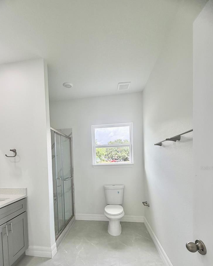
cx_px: 90
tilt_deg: -1.8
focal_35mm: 18
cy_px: 168
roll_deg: +1.5
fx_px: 142
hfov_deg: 73.3
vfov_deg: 84.5
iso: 80
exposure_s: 1/120
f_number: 2.2
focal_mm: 2.22
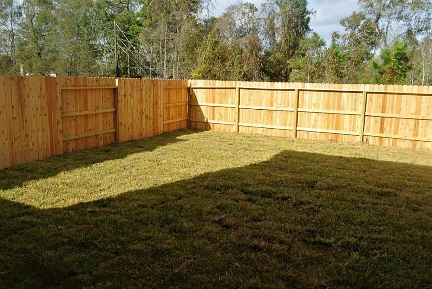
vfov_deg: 48.0
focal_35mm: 27
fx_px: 324
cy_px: 144
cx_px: 216
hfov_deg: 67.3
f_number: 13
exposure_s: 1/60
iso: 100
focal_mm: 10
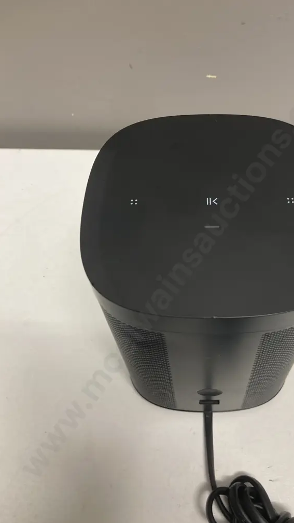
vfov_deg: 62.6
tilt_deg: -57.0
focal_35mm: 31
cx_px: 188
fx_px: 430
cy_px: 263
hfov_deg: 37.5
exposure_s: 1/50
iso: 100
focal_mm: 3.99
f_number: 1.8
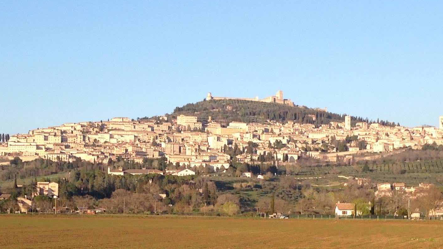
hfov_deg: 25.6
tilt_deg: +4.1
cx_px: 193
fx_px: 975
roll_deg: -0.6
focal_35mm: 83
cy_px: 164
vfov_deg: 14.5
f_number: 2.4
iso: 50
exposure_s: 1/786
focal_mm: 4.12
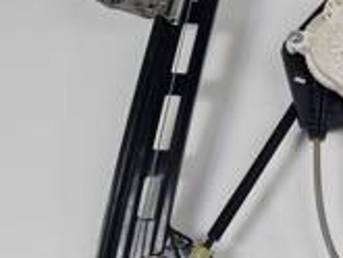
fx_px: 625
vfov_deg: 23.3
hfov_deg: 27.9
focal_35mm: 63
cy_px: 114
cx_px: 382
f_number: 1.8
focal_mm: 5.4
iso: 50
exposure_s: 1/326
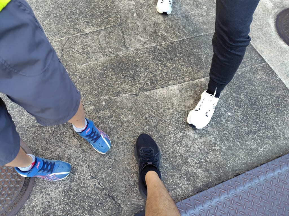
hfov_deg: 73.9
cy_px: 108
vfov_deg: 58.9
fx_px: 192
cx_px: 144
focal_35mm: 23
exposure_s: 1/142
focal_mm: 5.6
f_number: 1.9
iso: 50
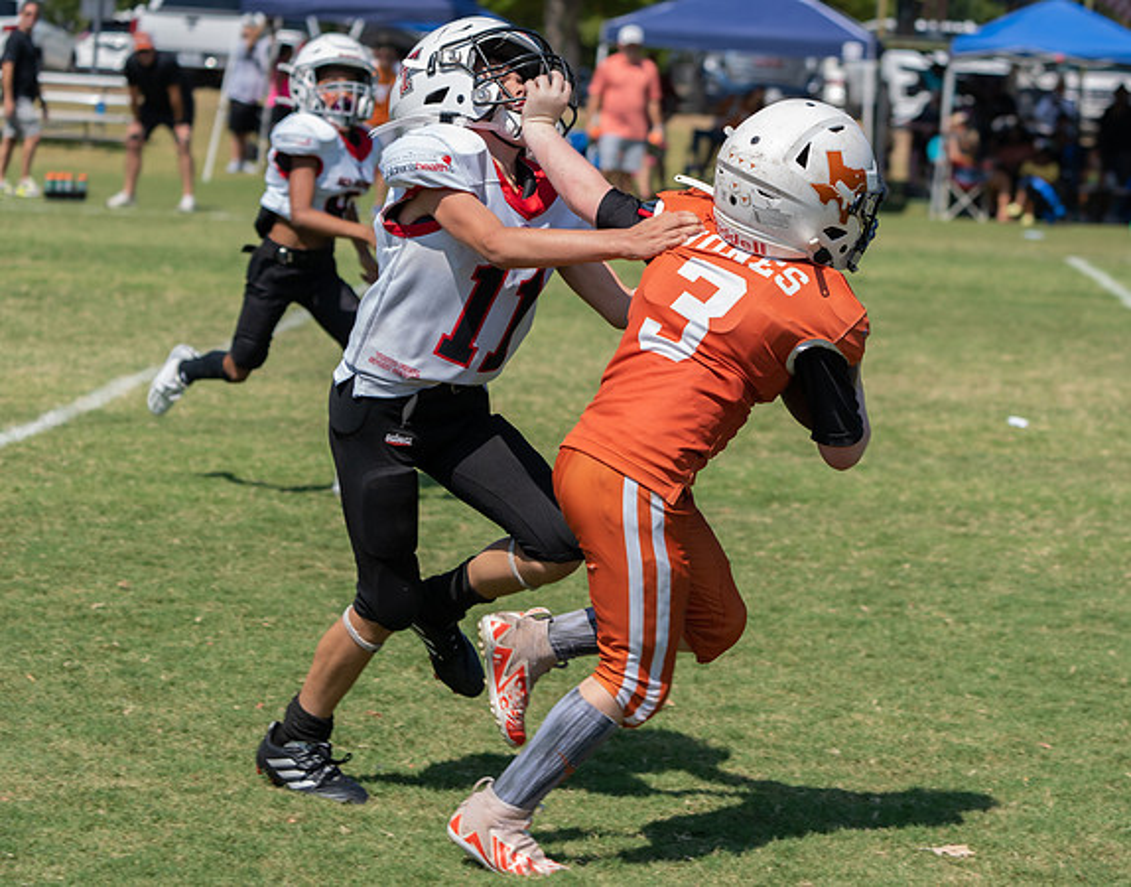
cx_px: 693
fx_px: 3847
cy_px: 462
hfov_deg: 16.7
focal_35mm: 116
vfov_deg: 13.1
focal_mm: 100
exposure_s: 1/800
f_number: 5.6
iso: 200
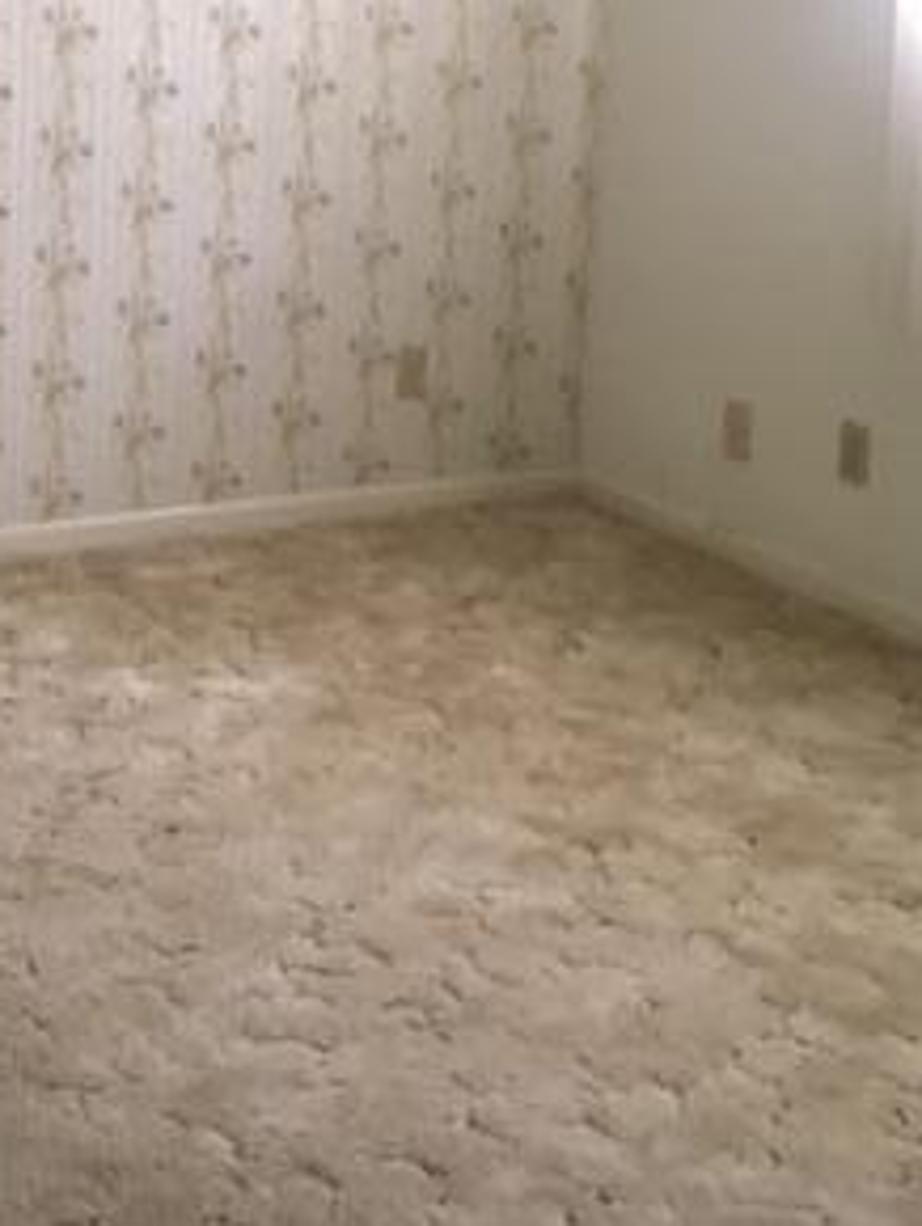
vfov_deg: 29.0
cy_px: 123
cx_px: 17
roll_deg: -2.5
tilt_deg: -8.1
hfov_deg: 22.2
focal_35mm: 64
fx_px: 2270
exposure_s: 1/15
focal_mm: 4.15
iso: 400
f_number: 2.2
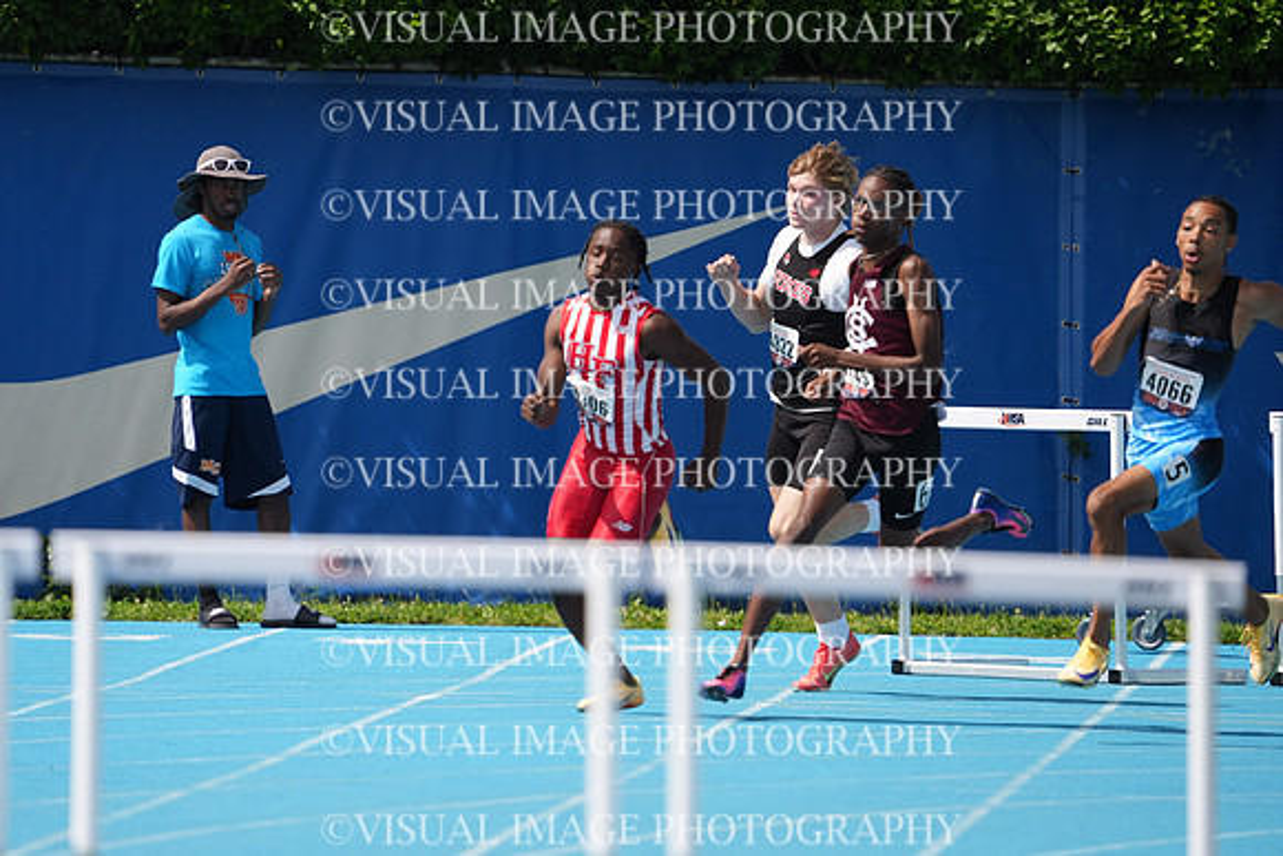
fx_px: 21387
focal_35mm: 600
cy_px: 428
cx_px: 642
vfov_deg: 2.3
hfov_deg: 3.4
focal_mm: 600
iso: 500
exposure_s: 1/2000
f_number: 6.3
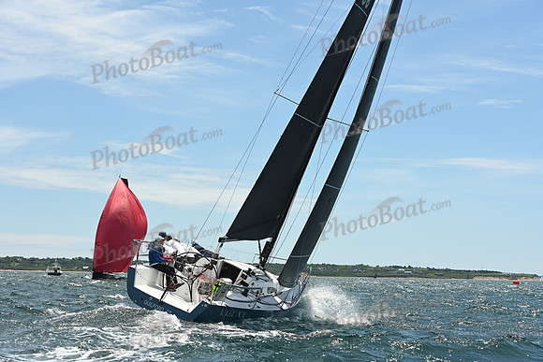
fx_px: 1056
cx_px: 272
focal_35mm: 70
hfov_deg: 28.8
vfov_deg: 19.5
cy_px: 181
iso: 320
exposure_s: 1/1000
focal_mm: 70
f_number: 8
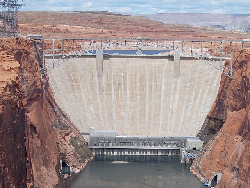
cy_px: 94
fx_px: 845
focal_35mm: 117
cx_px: 125
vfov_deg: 12.7
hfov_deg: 16.8
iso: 100
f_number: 6.7
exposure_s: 1/750
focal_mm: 24
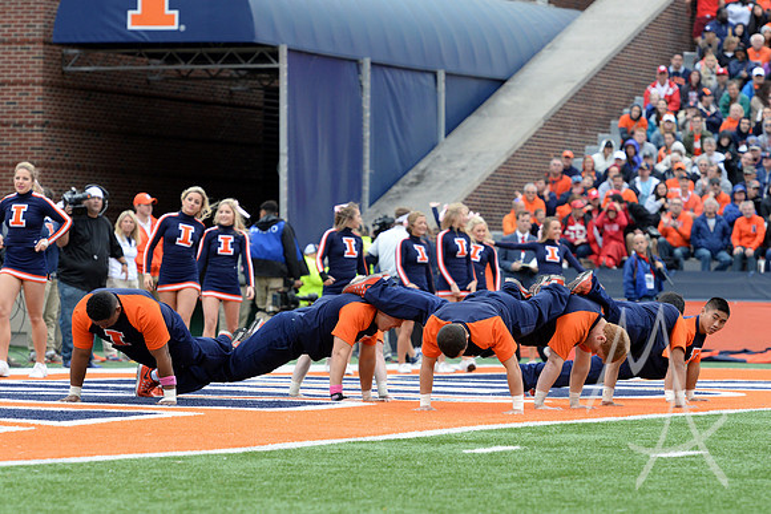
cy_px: 257
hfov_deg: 10.5
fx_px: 4177
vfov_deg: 7.0
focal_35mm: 195
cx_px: 386
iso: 1600
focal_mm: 195
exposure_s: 1/800
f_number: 7.1
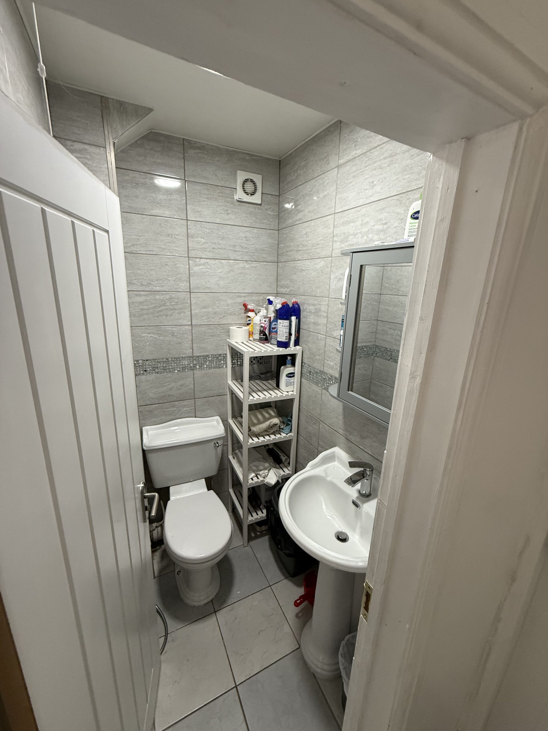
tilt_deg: -16.7
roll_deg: -1.7
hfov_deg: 85.7
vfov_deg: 102.1
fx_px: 296
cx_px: 274
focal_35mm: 14
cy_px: 366
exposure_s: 1/99
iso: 250
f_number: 2.2
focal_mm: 2.22
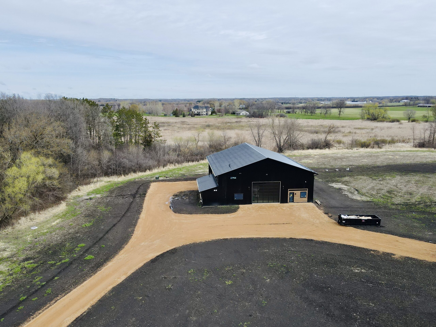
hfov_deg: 71.6
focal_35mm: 24
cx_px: 218
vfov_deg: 56.8
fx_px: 302
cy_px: 164
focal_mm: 4.5
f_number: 2.8
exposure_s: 1/500
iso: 100
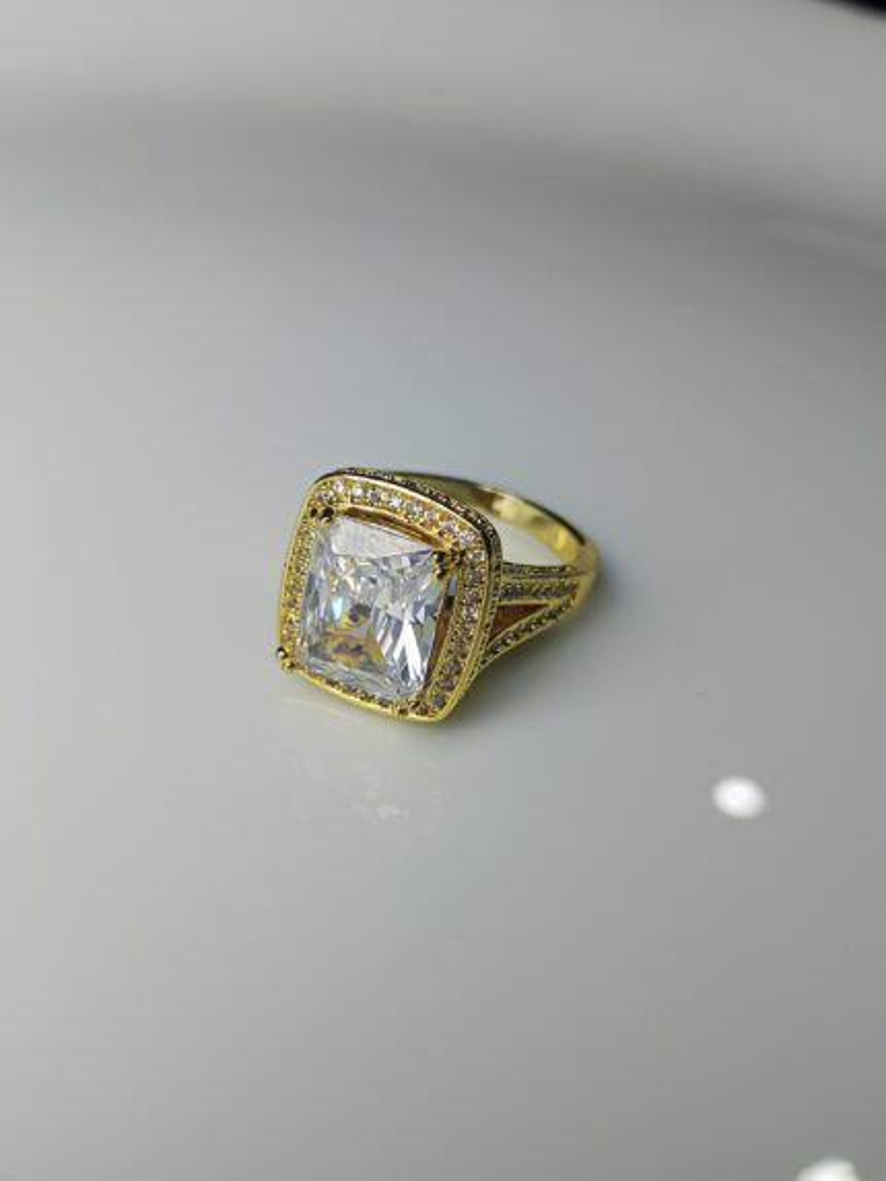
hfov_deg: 43.0
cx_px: 443
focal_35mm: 33
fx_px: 1126
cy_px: 590
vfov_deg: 55.3
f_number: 1.8
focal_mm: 3.98
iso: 50
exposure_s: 1/127
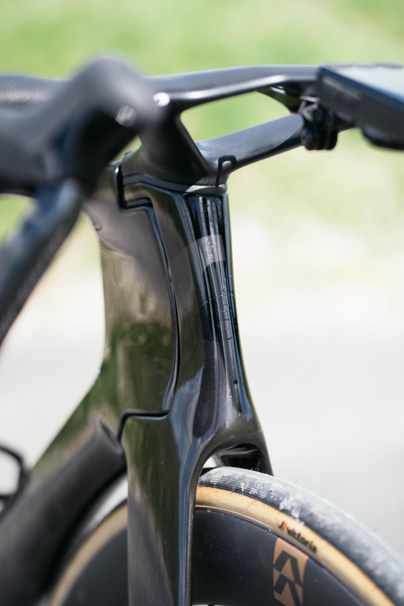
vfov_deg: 23.9
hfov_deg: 16.1
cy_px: 303
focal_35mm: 85
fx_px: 1431
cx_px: 202
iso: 400
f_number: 3.2
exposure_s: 1/4000
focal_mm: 85
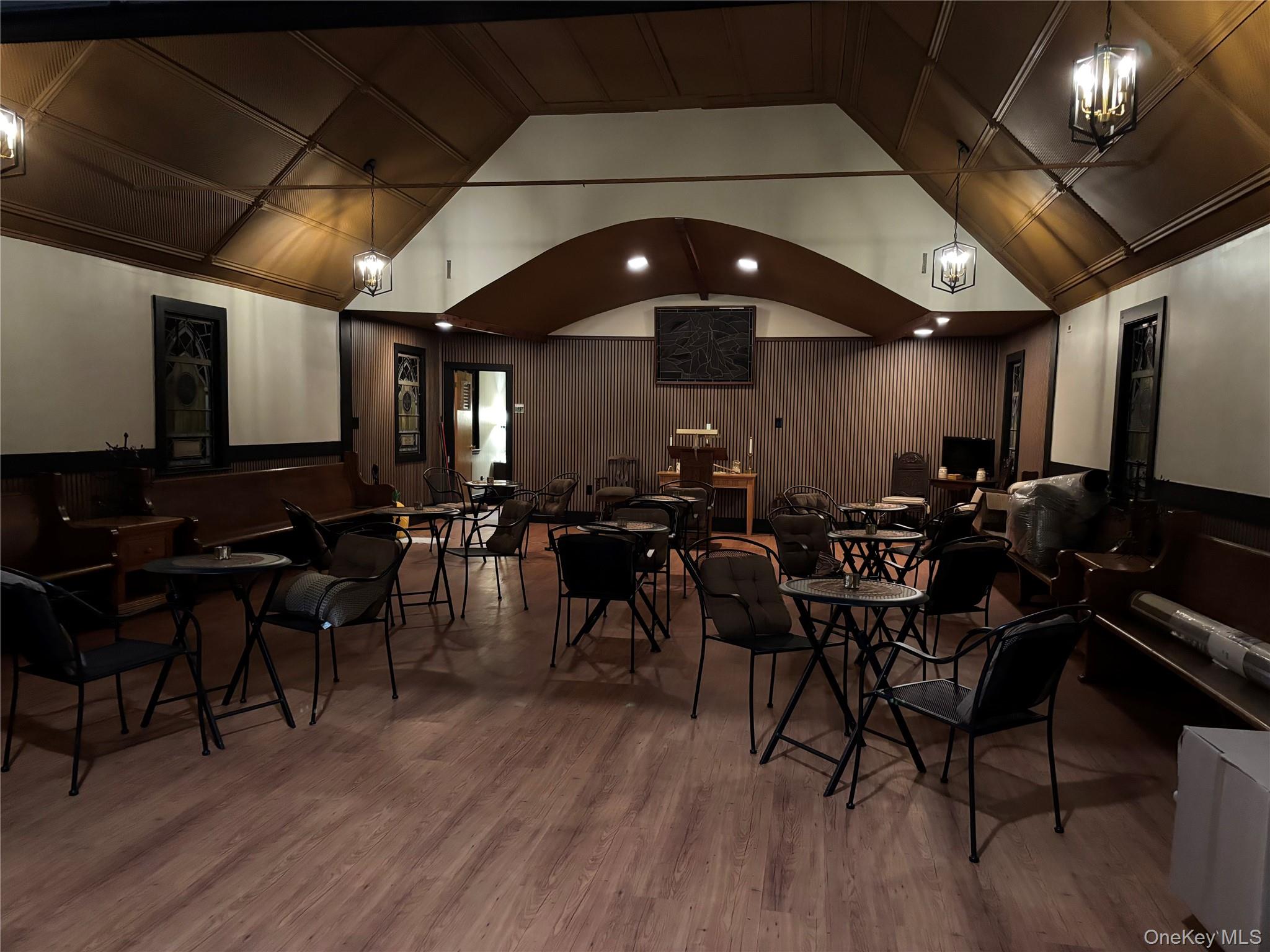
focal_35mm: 26
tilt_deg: -4.1
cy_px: 476
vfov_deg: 53.1
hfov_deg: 67.3
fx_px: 954
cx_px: 635
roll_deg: -1.8
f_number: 1.6
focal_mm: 5.96
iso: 1000
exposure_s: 1/24
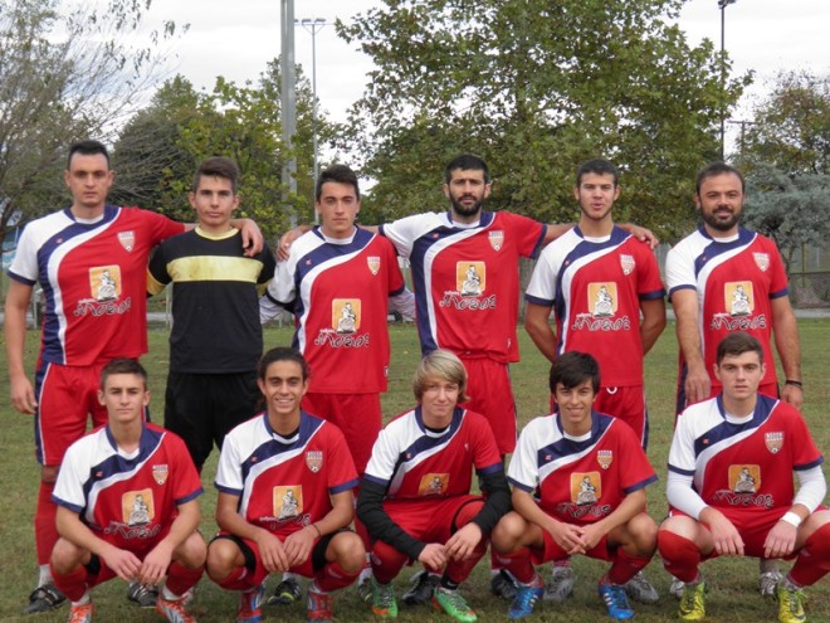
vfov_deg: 18.4
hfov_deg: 24.4
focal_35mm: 80
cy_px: 312
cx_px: 415
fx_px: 1918
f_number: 5.5
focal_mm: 14.4
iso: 50
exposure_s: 1/80
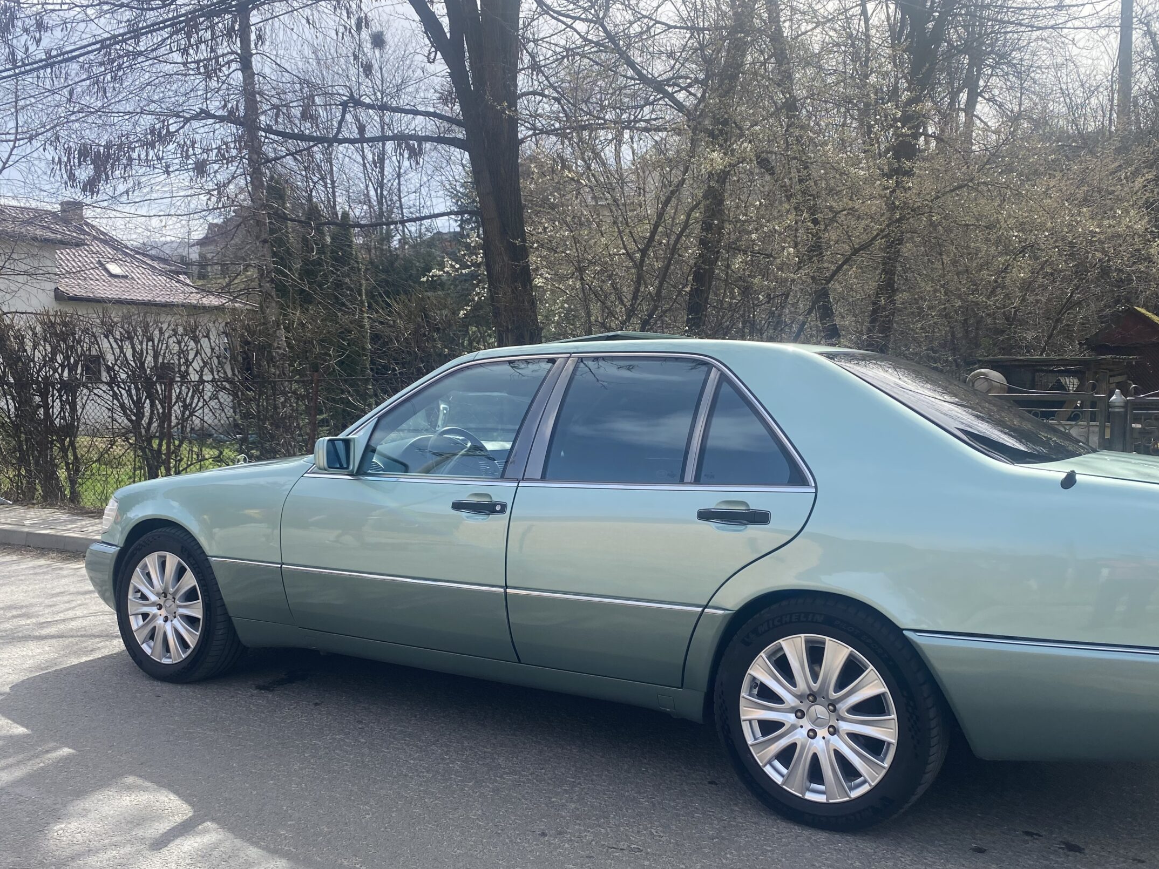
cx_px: 656
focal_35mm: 31
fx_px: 1038
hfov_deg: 58.2
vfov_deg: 45.4
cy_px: 463
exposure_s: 1/1258
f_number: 1.8
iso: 32
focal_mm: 4.25
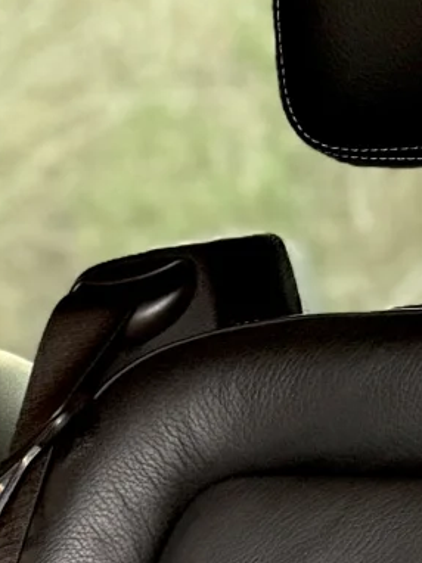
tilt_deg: -15.5
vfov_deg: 11.2
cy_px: 1082
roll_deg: -0.7
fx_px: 2620
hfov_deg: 8.4
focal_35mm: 161
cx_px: -603
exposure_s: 1/60
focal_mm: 6.76
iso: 640
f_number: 1.78
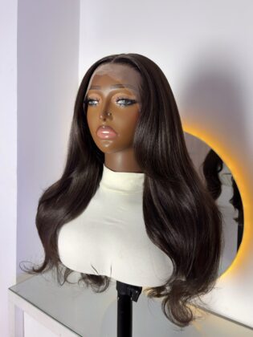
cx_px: 126
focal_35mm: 26
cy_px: 168
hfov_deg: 53.1
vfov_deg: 67.3
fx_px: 253
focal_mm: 5.96
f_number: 1.6
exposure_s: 1/100
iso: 125
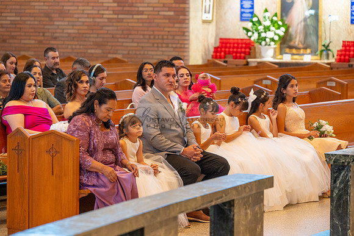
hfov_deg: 12.8
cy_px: 118
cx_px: 177
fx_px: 1574
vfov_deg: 8.6
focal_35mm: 160
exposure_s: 1/160
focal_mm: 160
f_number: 4.5
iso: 1000
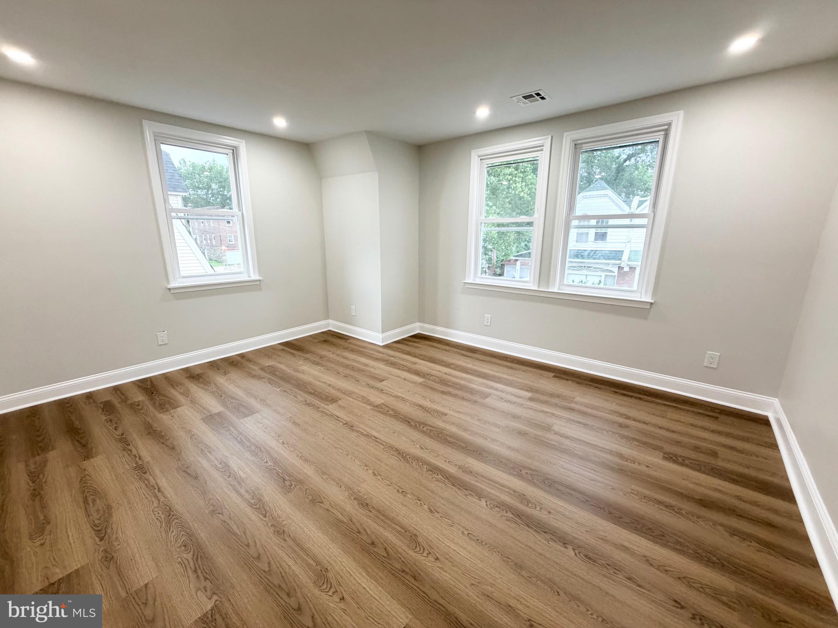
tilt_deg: -13.0
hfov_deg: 102.1
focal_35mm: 14
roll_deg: +0.2
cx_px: 419
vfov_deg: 85.7
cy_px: 314
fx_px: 339
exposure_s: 1/120
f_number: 2.2
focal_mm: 2.22
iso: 250
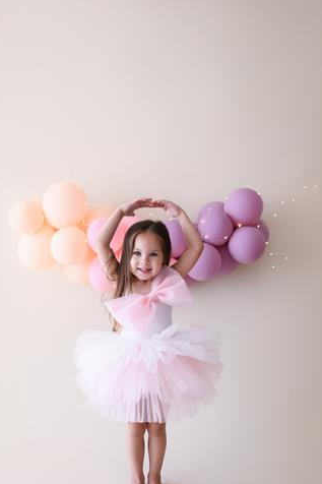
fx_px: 577
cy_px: 279
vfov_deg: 45.3
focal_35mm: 43
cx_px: 144
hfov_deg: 31.1
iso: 200
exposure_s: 1/250
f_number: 1.8
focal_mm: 35
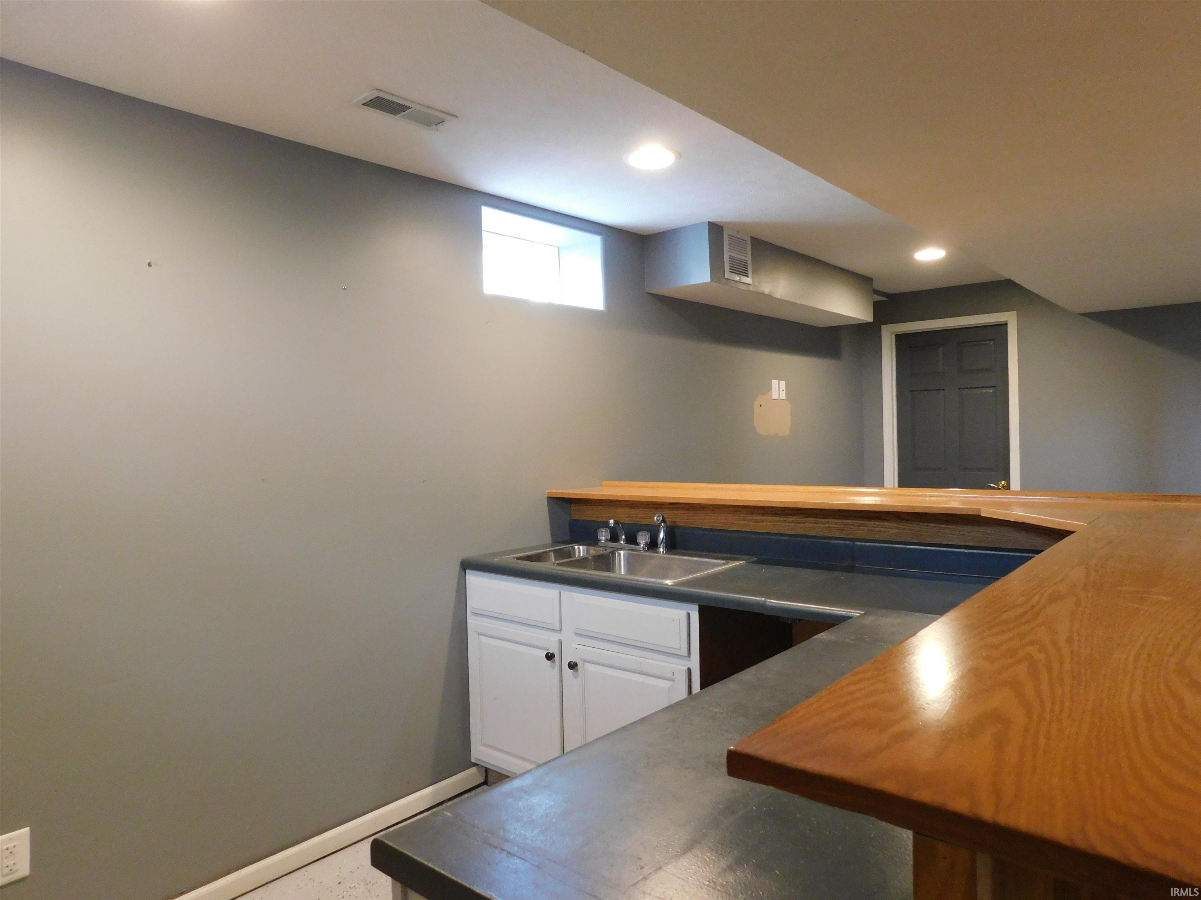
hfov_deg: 73.9
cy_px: 450
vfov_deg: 58.9
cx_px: 600
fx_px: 798
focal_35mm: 23
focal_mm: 4
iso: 400
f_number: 3
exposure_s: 1/20
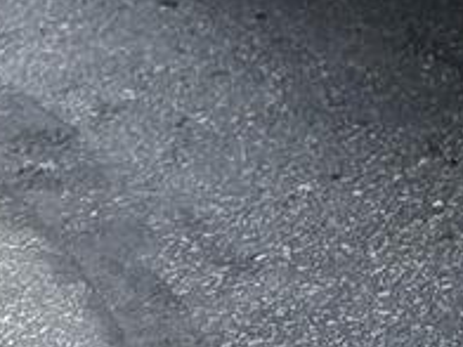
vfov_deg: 8.0
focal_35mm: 170
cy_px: -538
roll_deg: +1.2
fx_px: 2274
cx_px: 1176
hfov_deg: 9.9
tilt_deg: -6.4
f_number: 1.6
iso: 64
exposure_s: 1/694
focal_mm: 5.96
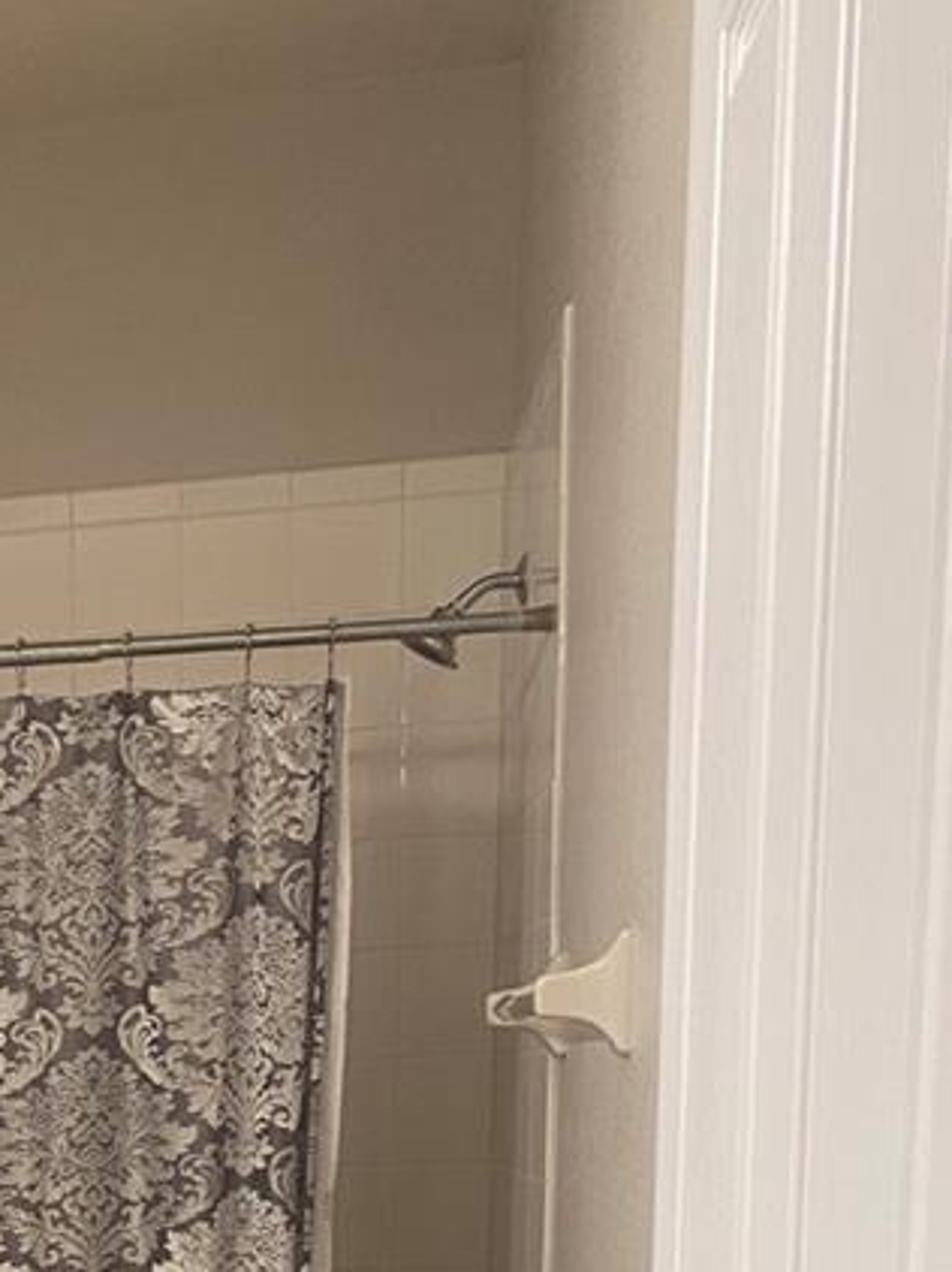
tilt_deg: -11.2
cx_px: -389
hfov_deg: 18.1
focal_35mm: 74
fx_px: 2716
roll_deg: +2.8
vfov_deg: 23.4
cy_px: 1637
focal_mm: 4.25
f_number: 1.8
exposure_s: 1/60
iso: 125
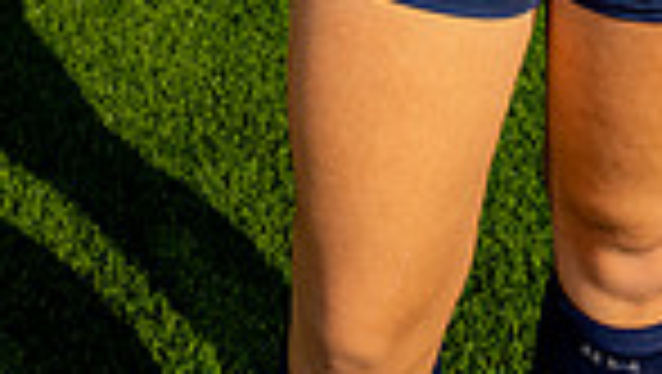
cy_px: -608
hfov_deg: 26.8
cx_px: 554
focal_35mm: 77
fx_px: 1353
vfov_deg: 11.8
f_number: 7.1
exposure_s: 1/125
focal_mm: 24
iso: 50
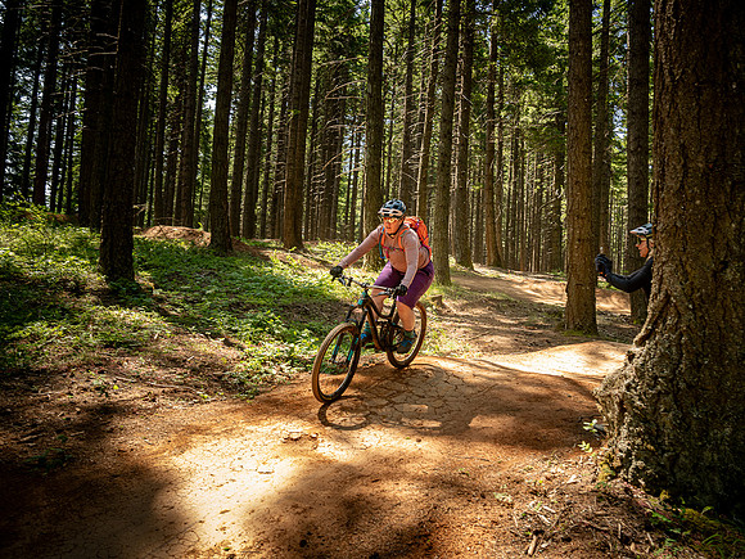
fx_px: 609
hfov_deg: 62.8
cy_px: 276
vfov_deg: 49.3
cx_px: 400
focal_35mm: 28
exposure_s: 1/320
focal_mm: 24
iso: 500
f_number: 4.5
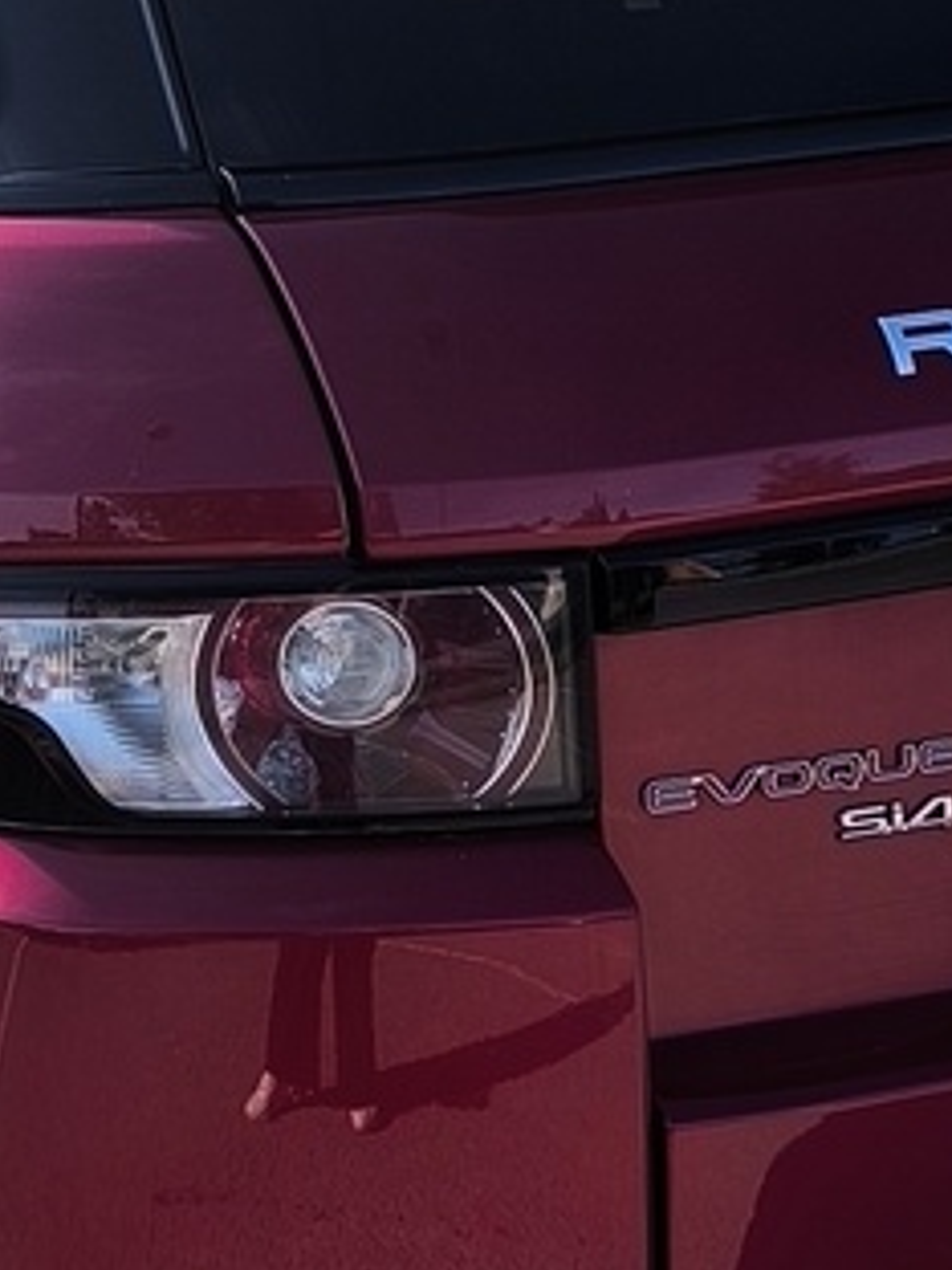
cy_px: 1087
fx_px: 4327
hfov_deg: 12.5
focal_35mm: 118
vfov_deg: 16.5
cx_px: 224
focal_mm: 6.14
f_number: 1.65
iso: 50
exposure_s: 1/737
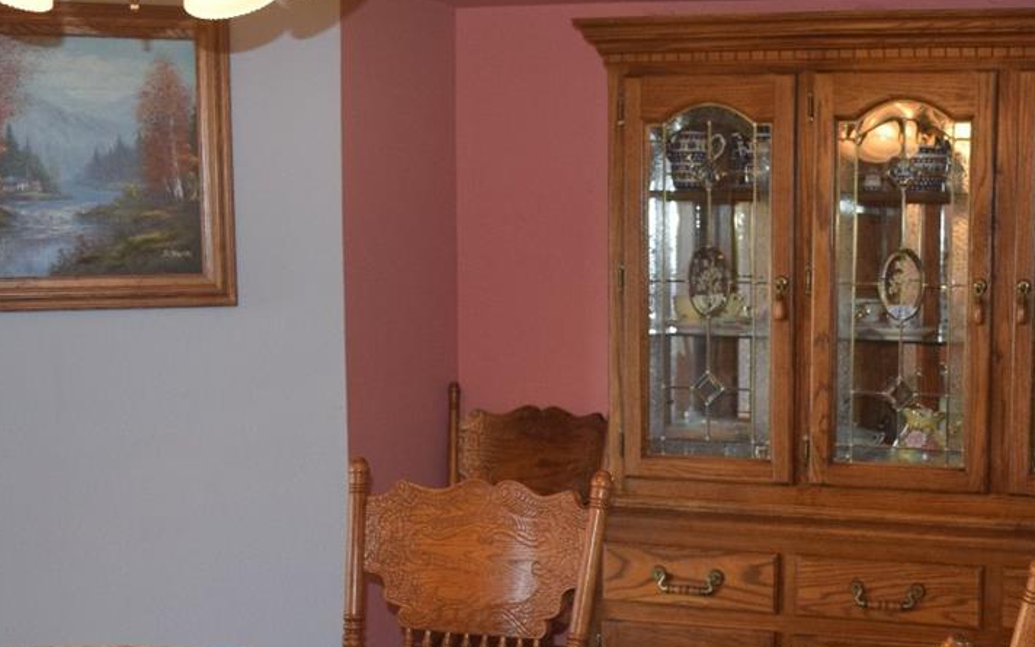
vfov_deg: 22.2
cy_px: 452
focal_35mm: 58
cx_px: 872
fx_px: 1636
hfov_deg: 33.7
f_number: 4.5
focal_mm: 18
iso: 800
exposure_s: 1/80
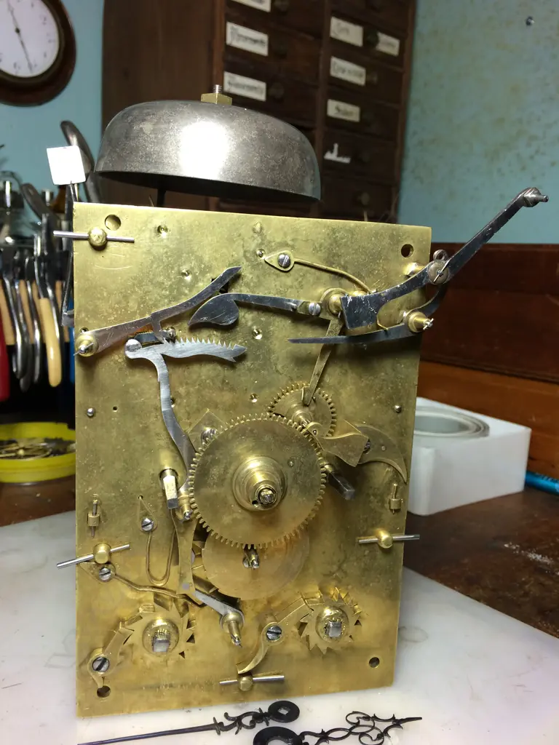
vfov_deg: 61.7
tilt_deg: -9.4
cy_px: 372
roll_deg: -1.7
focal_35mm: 29
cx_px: 280
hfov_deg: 48.2
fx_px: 624
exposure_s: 1/33
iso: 40
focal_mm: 4.15
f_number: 2.2
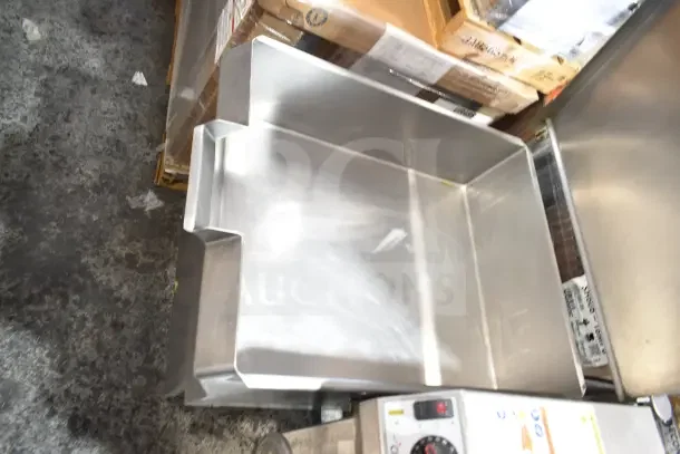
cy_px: 227
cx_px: 340
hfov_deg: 67.4
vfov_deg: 48.0
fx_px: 510
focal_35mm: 27
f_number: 3.5
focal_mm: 18
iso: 560
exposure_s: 1/30
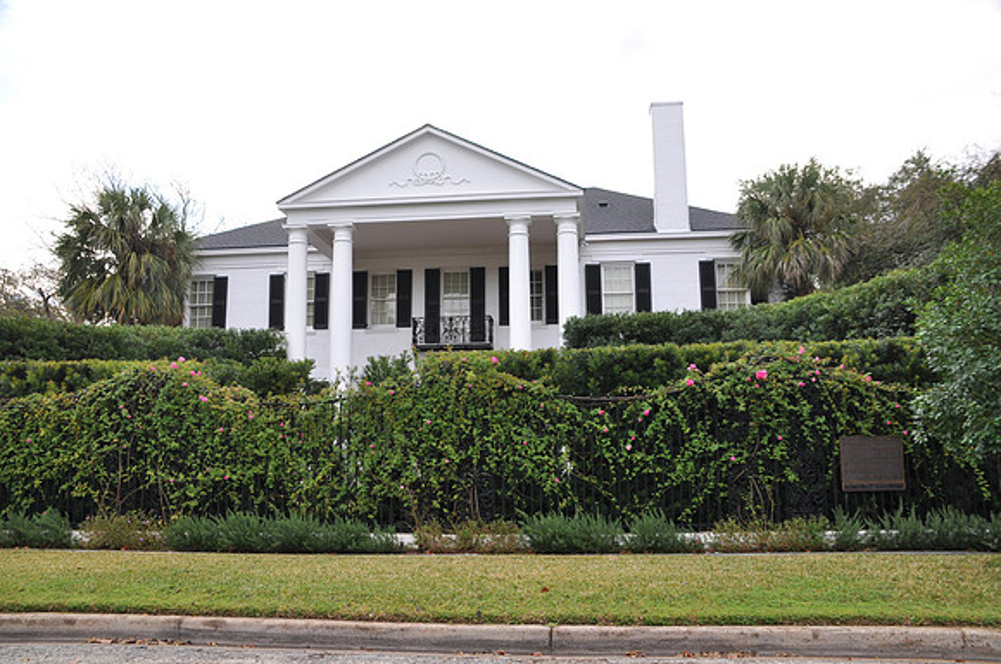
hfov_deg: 62.0
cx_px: 500
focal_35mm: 30
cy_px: 332
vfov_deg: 43.5
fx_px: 833
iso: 200
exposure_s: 1/50
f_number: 6.3
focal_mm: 20
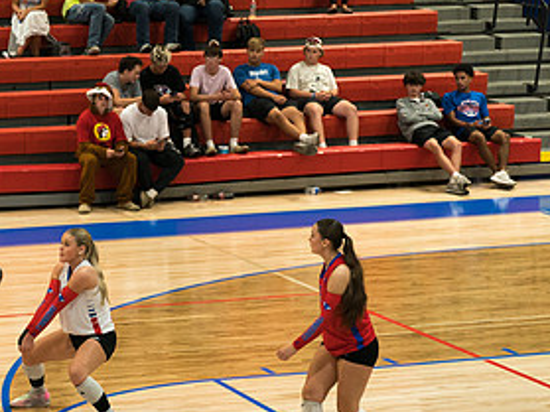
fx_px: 2541
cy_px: 281
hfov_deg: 12.3
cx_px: 67
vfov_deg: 9.3
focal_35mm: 160
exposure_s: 1/1000
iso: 3200
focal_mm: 80
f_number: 2.8
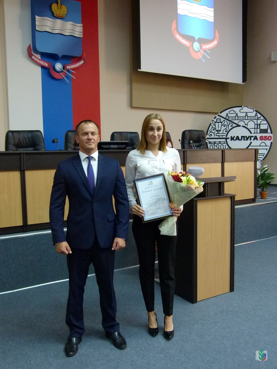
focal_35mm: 34
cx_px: 138
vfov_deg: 54.0
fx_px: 363
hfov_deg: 41.8
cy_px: 184
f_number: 3
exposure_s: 1/40
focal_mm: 6.2
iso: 400
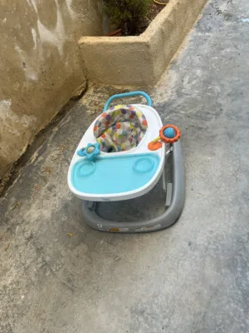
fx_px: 249
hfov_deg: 53.1
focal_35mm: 26
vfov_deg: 67.3
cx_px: 124
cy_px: 166
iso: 40
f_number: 1.6
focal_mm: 5.1
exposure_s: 1/155
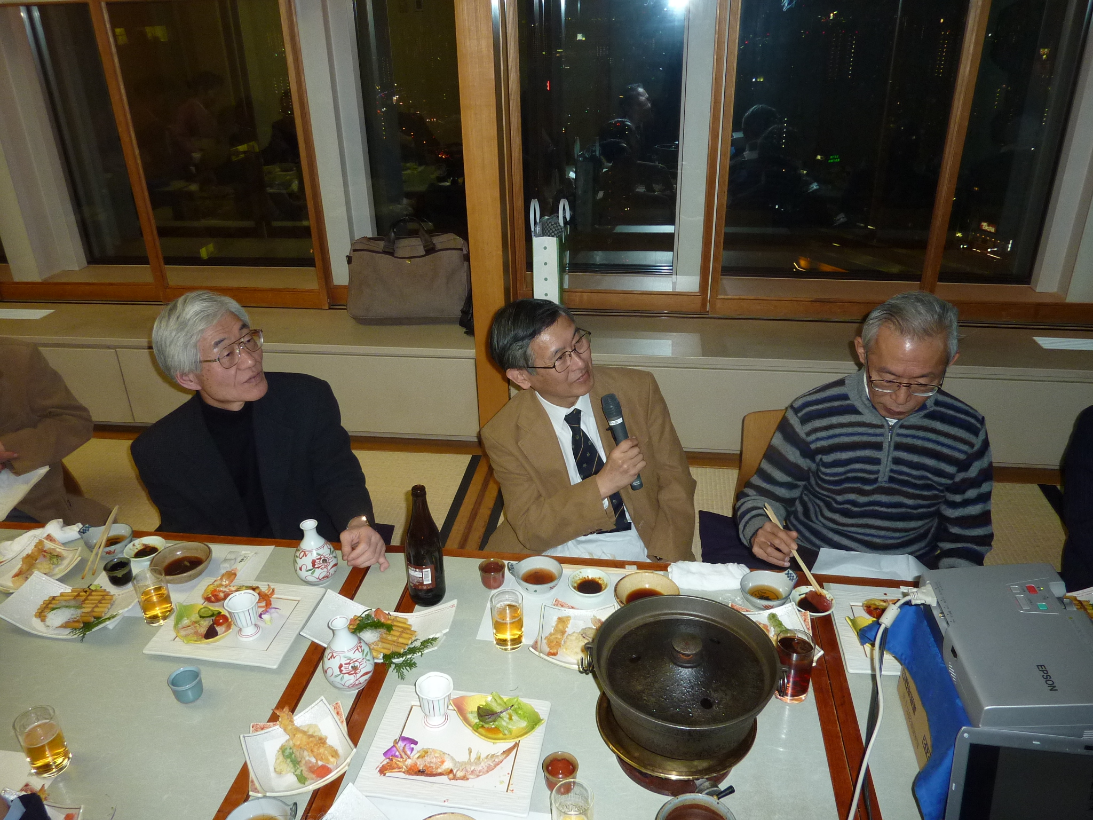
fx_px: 789
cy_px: 410
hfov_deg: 69.4
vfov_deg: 54.9
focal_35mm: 25
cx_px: 546
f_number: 3.3
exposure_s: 1/30
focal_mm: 4.1
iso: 200
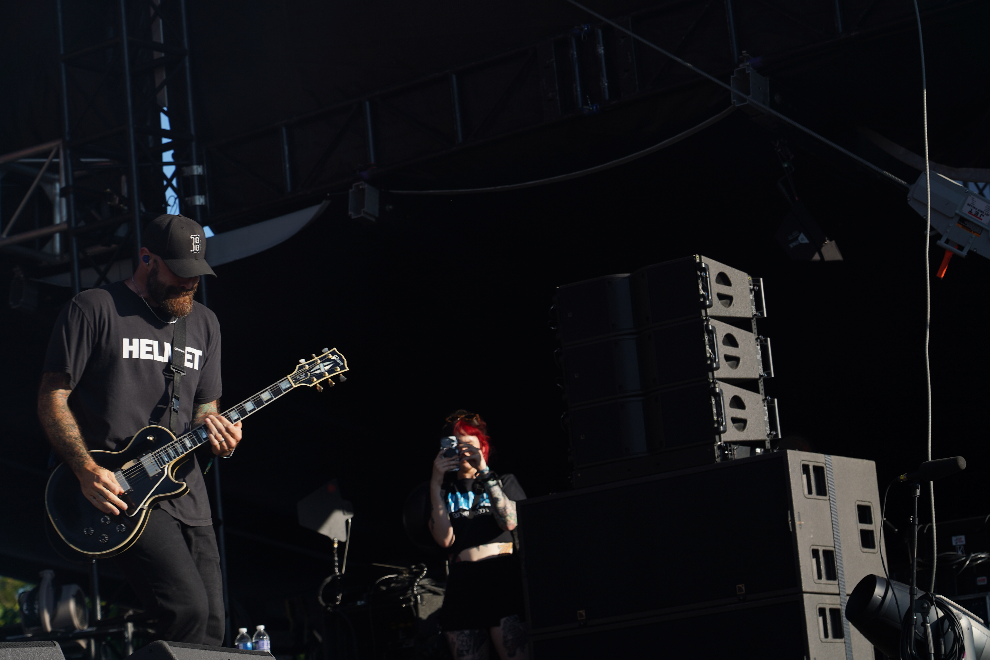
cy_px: 330
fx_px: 2887
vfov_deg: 13.0
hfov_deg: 19.5
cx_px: 495
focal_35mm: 105
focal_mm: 105
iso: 100
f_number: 6.3
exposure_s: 1/320
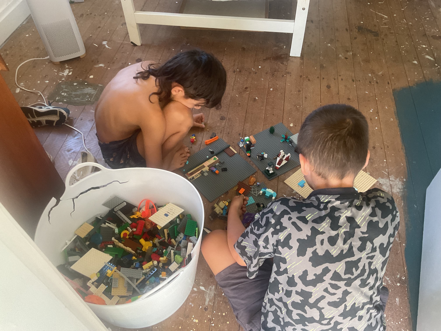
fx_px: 369
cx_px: 220
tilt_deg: -50.4
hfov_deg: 61.7
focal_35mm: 29
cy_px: 166
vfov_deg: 48.2
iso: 160
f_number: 1.8
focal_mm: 3
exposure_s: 1/60
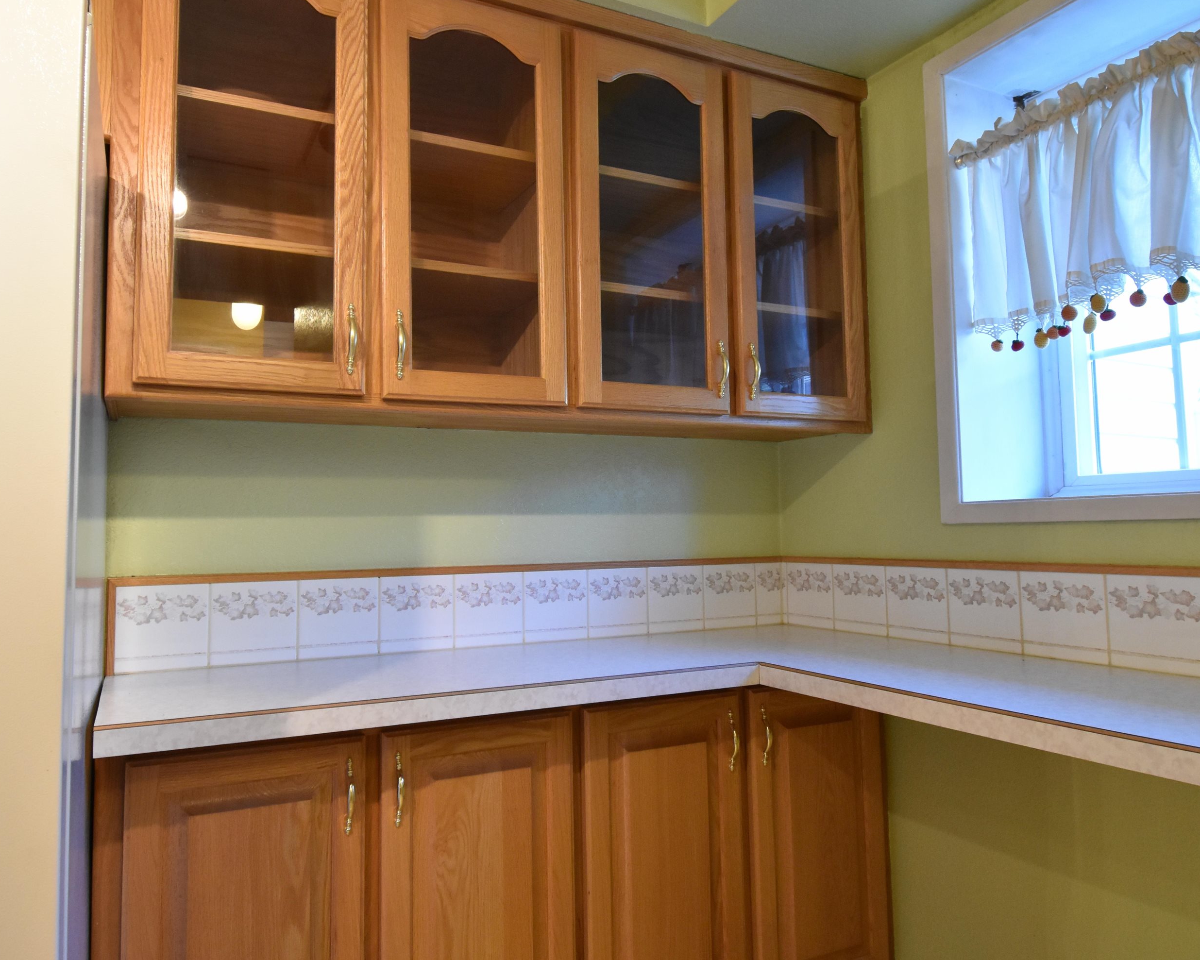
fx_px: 746
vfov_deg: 65.5
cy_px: 479
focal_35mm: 21
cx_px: 545
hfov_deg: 77.4
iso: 1600
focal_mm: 12
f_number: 6.3
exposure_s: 1/40
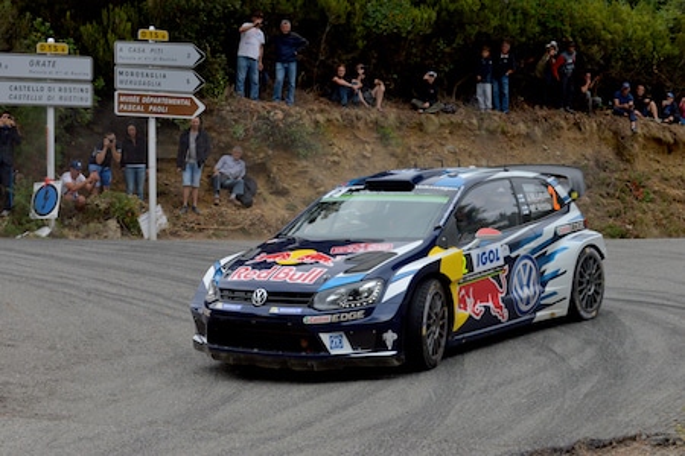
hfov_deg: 28.8
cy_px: 228
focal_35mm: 70
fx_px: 1332
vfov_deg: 19.5
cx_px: 342
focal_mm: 70
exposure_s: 1/1000
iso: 1250
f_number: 8
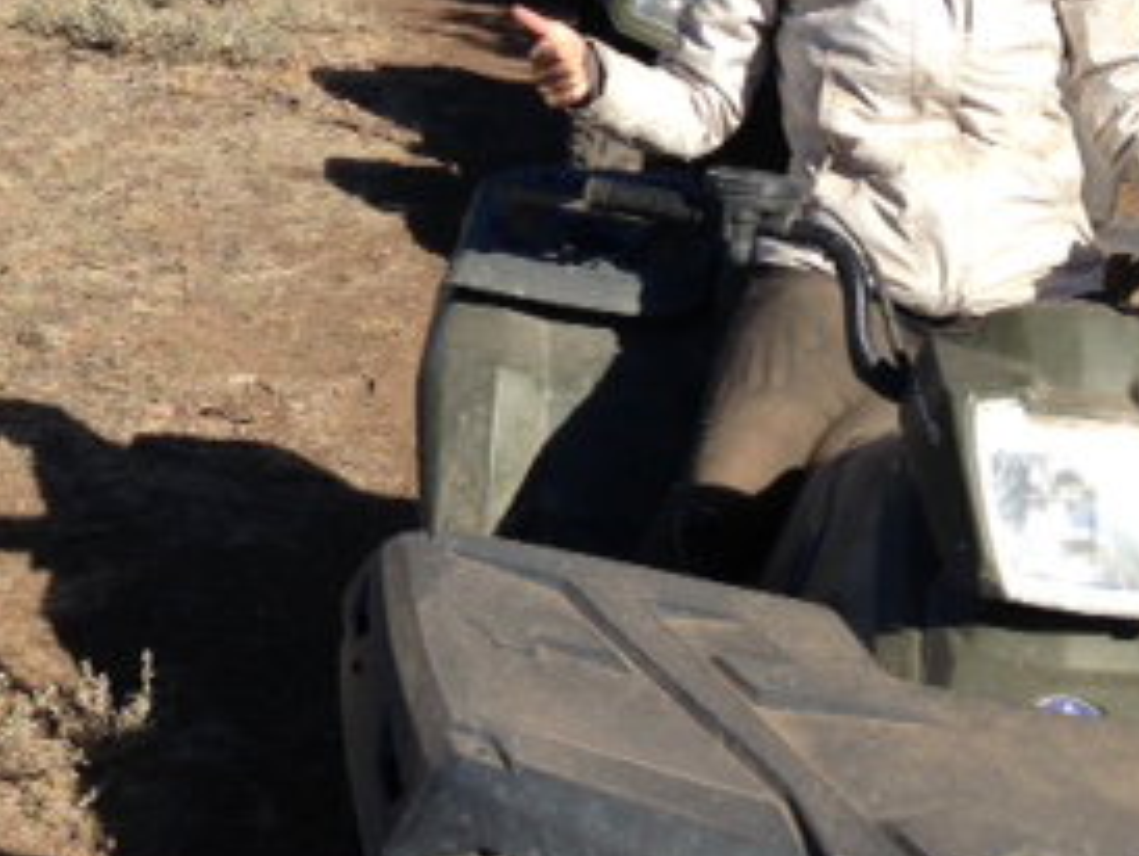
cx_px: 125
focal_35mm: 77
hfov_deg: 24.6
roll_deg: +0.1
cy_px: -83
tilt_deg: -2.0
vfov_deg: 18.5
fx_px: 2536
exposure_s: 1/1290
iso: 50
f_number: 2.4
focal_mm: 4.12
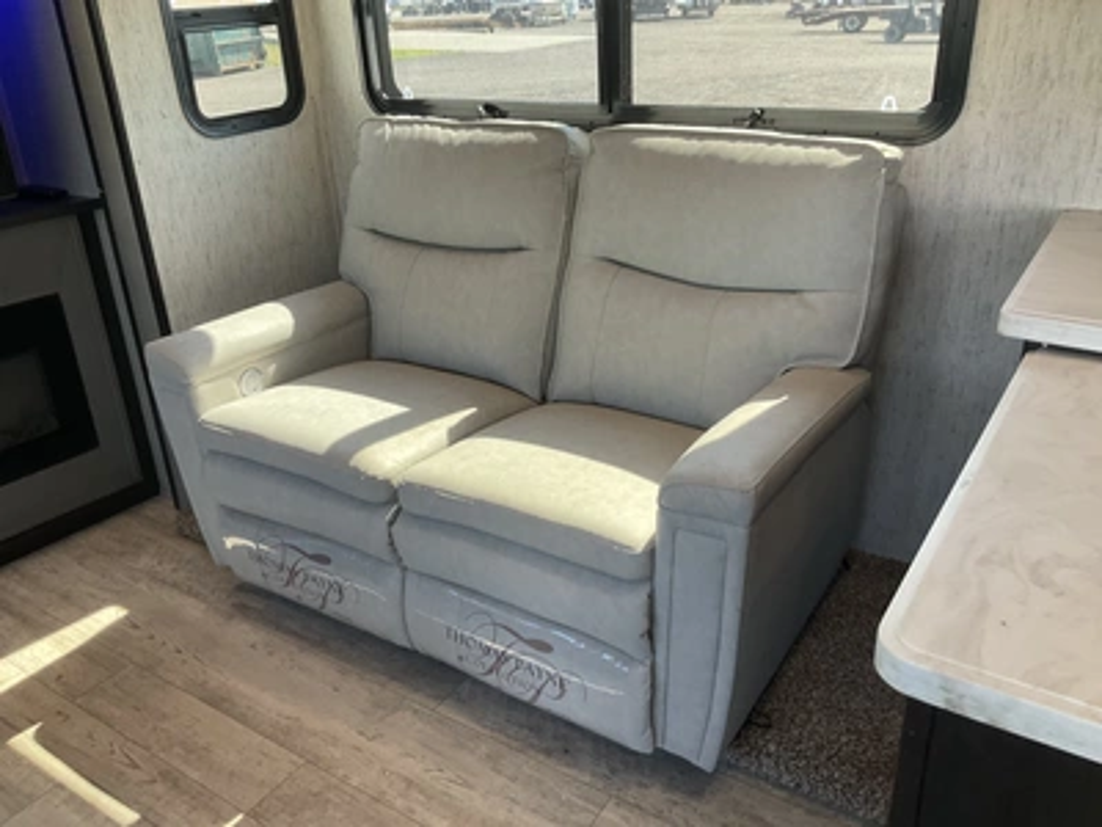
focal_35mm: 29
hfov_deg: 61.7
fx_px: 923
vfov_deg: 48.2
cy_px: 414
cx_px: 551
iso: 64
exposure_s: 1/100
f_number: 1.8
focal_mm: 3
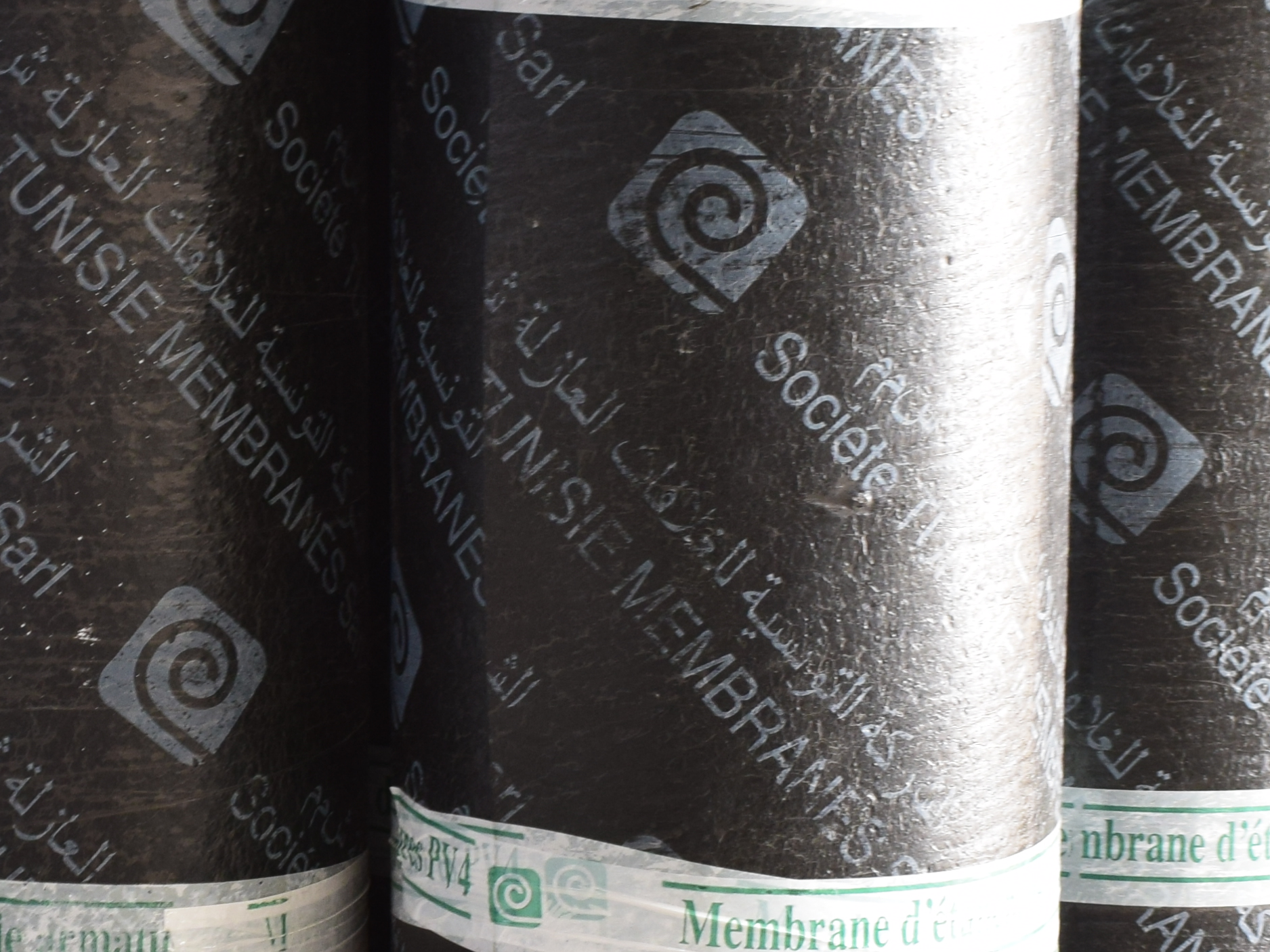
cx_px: 319
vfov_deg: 12.3
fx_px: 4402
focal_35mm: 120
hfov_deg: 16.3
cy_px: 489
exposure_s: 1/20
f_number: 6.3
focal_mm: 26
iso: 400
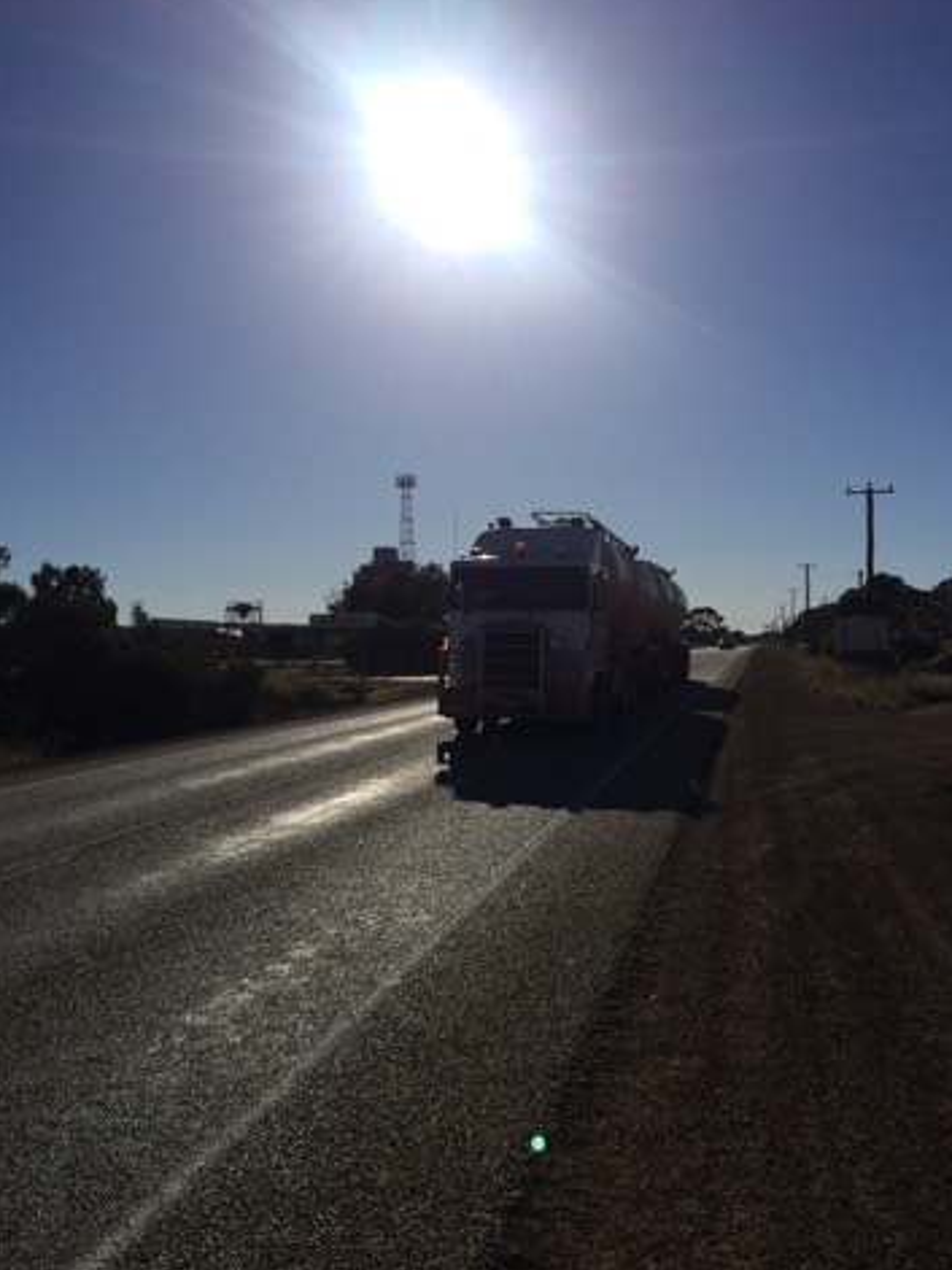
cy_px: 639
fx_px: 1174
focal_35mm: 32
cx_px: 472
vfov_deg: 56.8
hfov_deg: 44.1
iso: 40
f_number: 2.2
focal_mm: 4.15
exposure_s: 1/10309
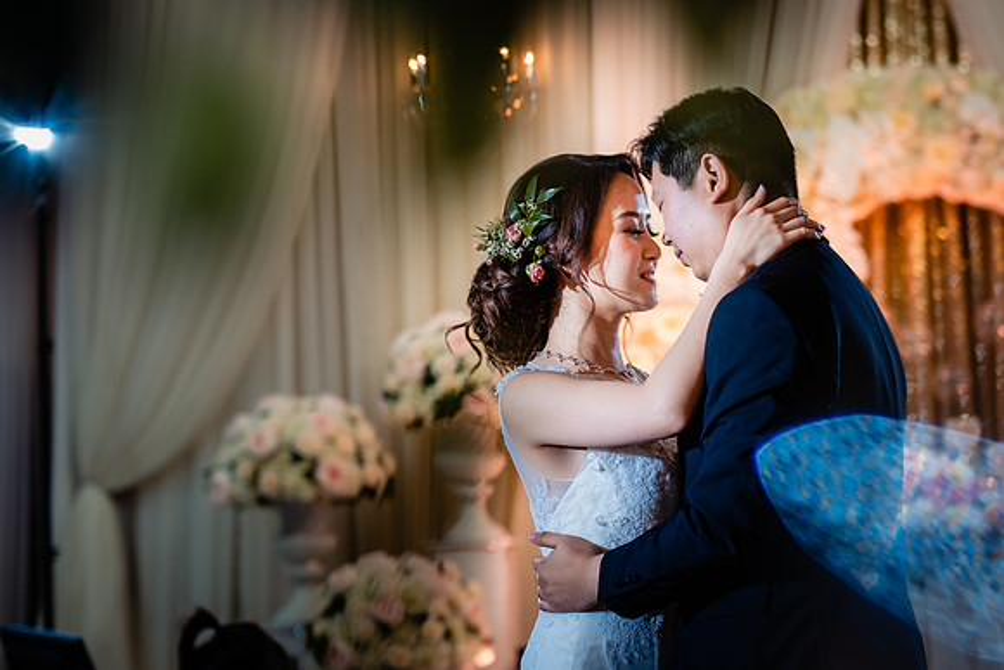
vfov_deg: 12.6
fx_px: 3040
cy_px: 368
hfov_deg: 18.7
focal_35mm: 109
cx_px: 651
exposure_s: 1/200
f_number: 2
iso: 640
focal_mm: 56
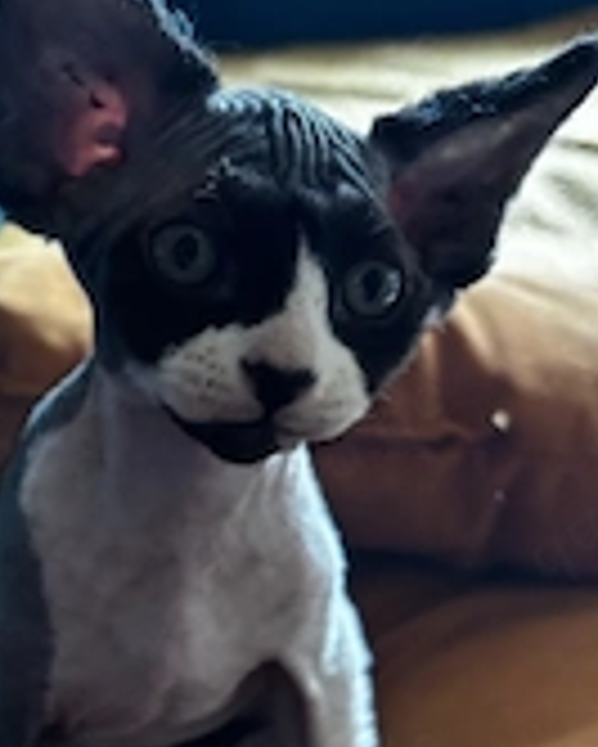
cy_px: 526
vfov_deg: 30.6
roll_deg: +3.2
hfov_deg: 24.3
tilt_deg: -30.0
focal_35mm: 61
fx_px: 1348
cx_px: 67
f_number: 1.6
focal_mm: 5.96
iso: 320
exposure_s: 1/60
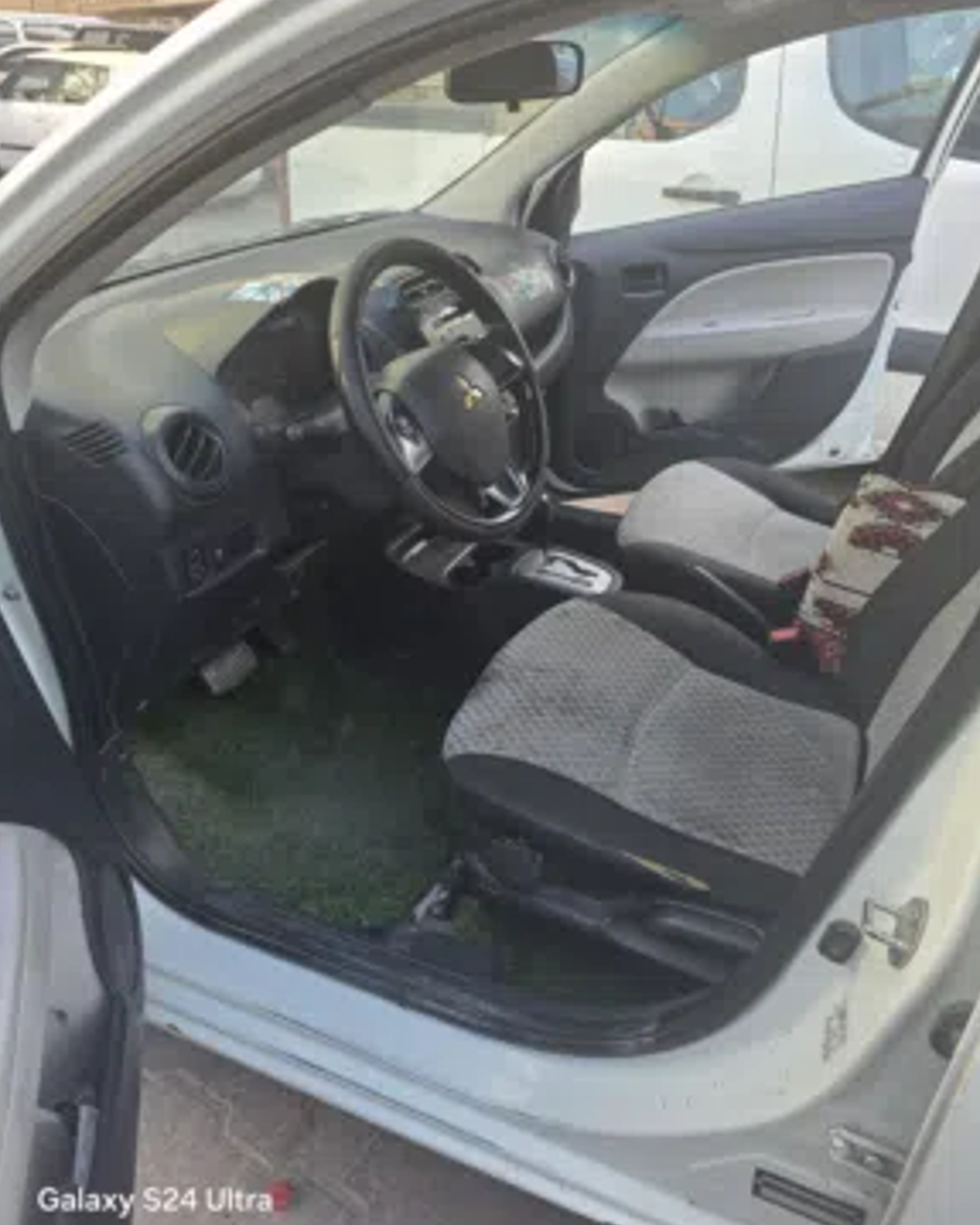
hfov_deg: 56.8
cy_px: 604
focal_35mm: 25
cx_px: 485
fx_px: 907
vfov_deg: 68.1
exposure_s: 1/180
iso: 40
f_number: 1.7
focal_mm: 6.3
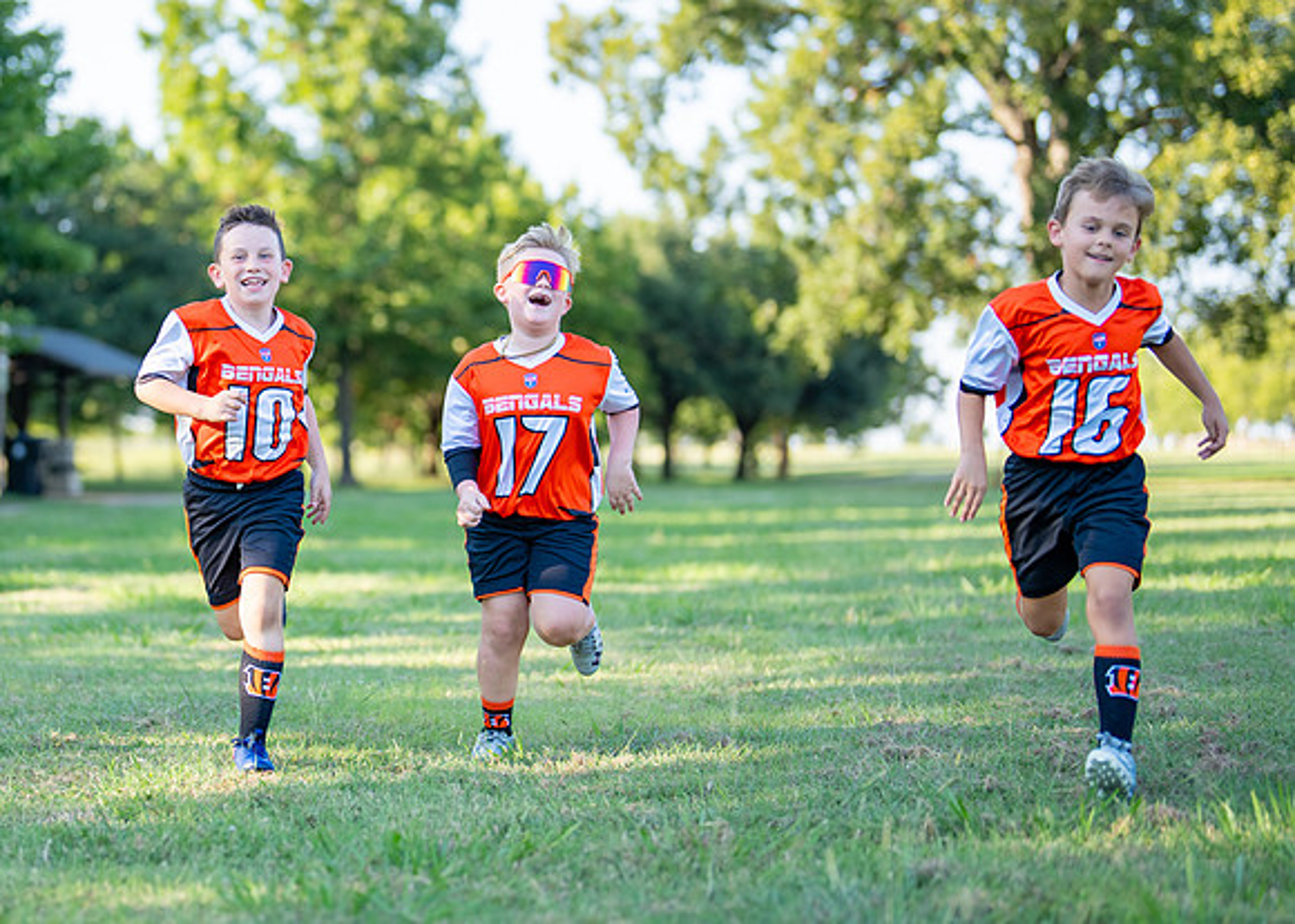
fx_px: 2857
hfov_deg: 25.3
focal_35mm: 78
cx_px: 345
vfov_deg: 18.4
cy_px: 415
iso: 100
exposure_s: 1/1600
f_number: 1.2
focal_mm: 50
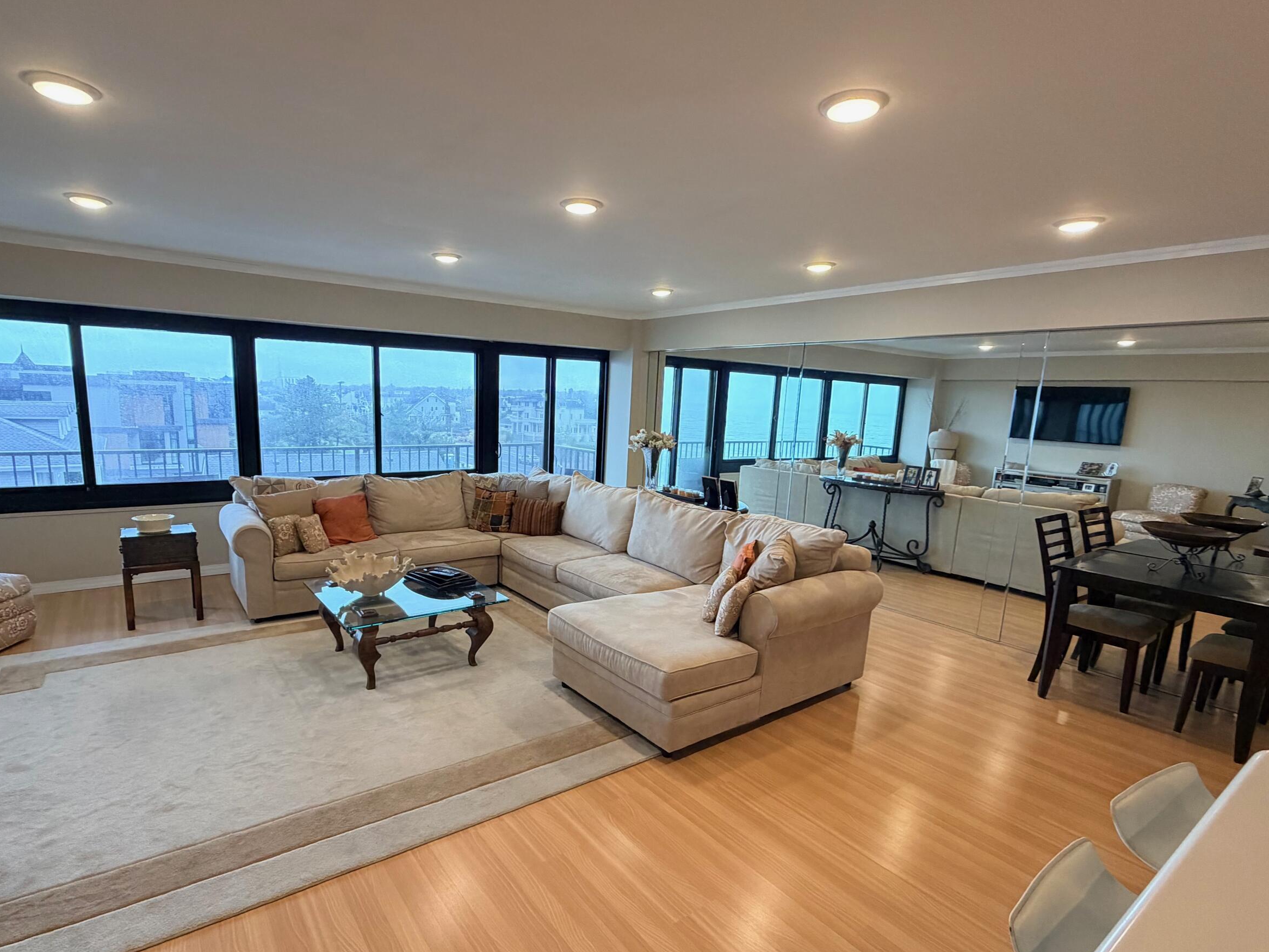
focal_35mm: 18
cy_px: 516
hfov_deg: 87.5
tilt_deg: -10.6
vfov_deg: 71.5
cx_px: 579
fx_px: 660
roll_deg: -1.7
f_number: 2.2
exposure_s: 1/120
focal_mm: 2.22
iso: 320
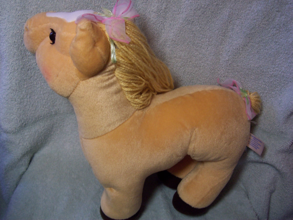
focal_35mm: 37
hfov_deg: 50.1
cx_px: 146
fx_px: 313
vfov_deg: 38.7
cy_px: 110
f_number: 2.8
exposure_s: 1/30
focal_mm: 5.6
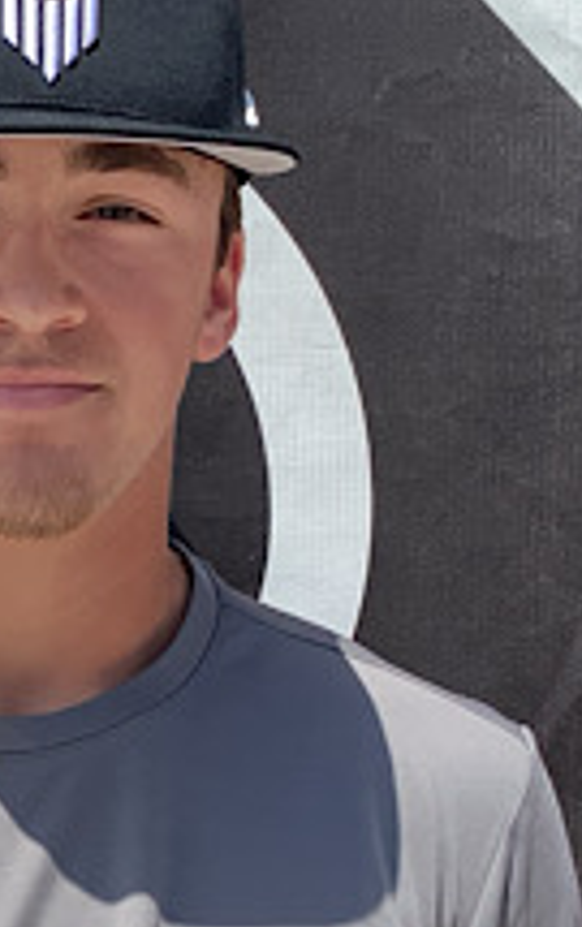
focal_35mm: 61
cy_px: 686
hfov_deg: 20.7
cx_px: 4
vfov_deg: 32.8
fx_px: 1543
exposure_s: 1/994
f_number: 2.4
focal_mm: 3.3
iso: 25
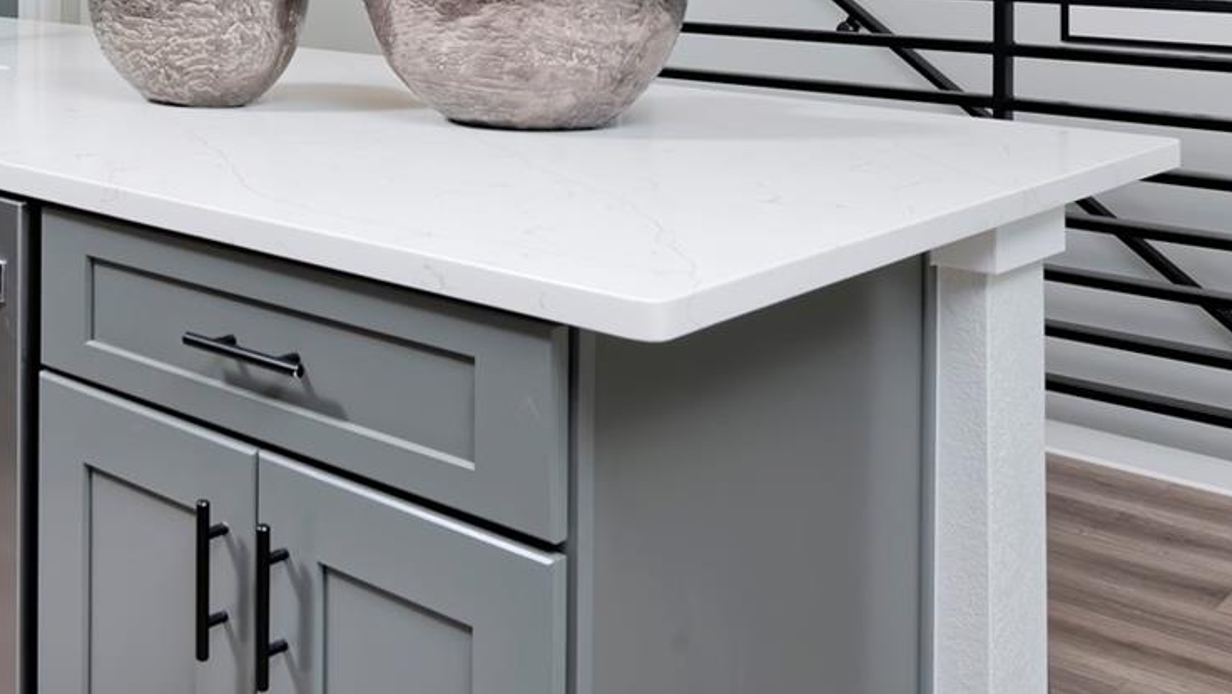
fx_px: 1634
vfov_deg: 22.4
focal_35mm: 50
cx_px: 154
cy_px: -99
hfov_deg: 38.8
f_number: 11
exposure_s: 1/200
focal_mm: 22
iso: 640
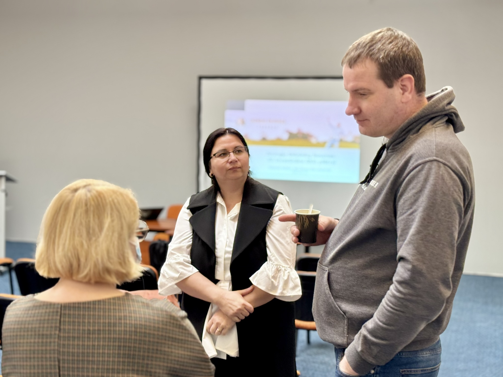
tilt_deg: -4.3
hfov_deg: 39.7
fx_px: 697
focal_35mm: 48
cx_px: 252
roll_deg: -1.2
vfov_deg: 30.3
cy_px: 188
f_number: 1.78
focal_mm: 6.76
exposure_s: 1/50
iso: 100
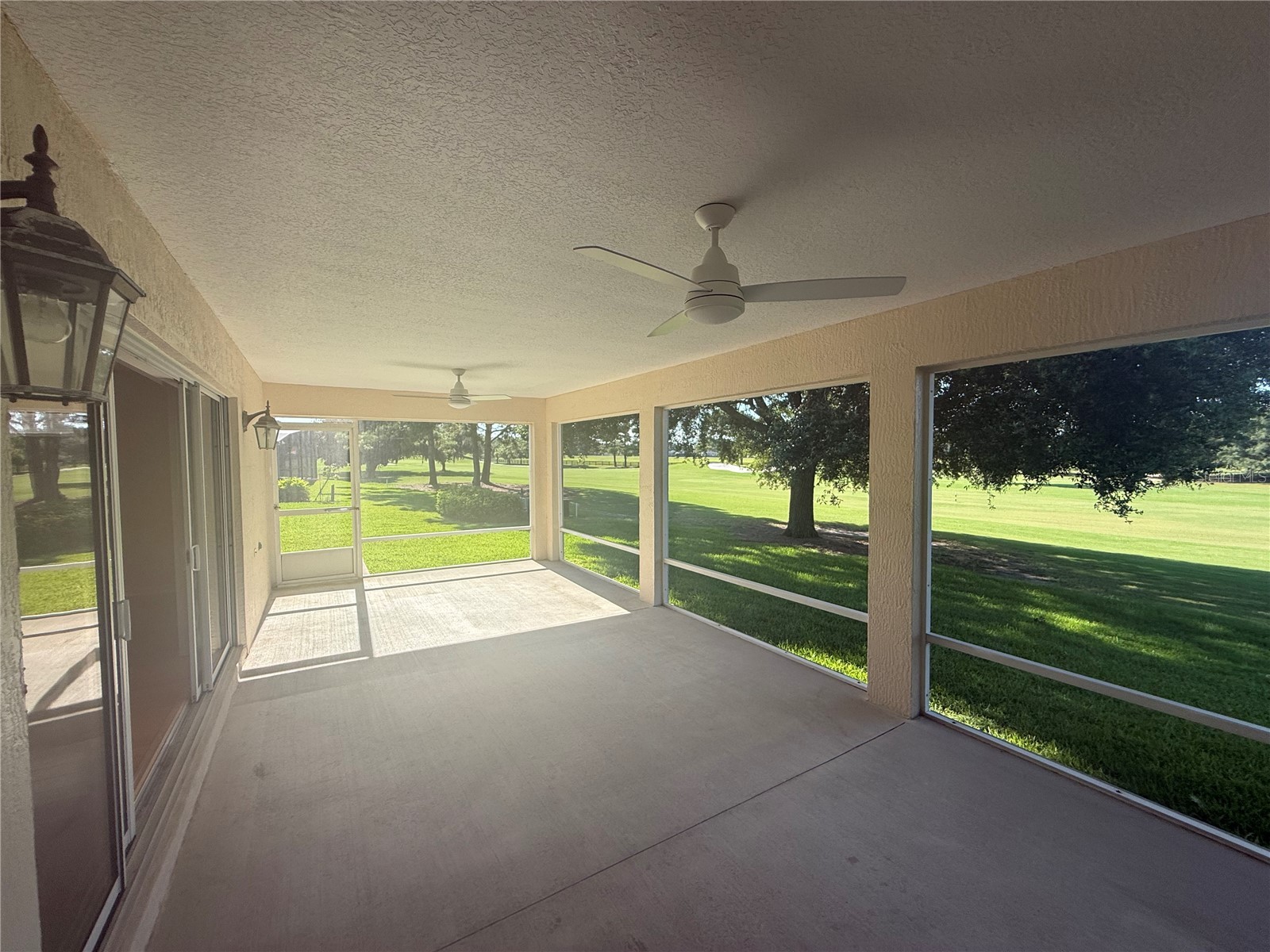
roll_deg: +1.1
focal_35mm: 14
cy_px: 476
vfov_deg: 85.7
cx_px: 635
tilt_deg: -2.3
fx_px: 514
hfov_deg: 102.1
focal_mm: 2.22
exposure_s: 1/498
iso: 50
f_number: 2.2
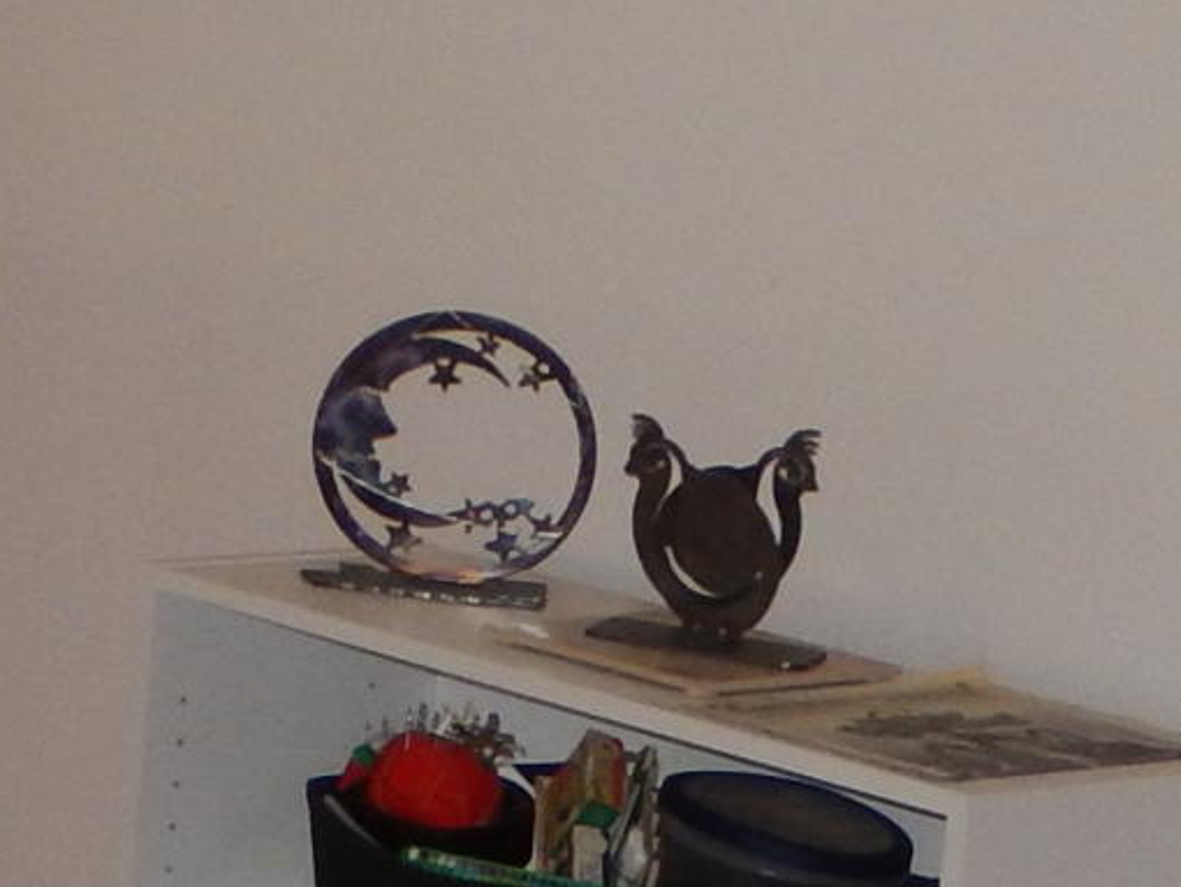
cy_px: 232
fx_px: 5018
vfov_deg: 10.1
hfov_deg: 12.6
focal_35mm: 147
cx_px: -665
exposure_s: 1/30
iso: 200
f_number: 3.4
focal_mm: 4.5
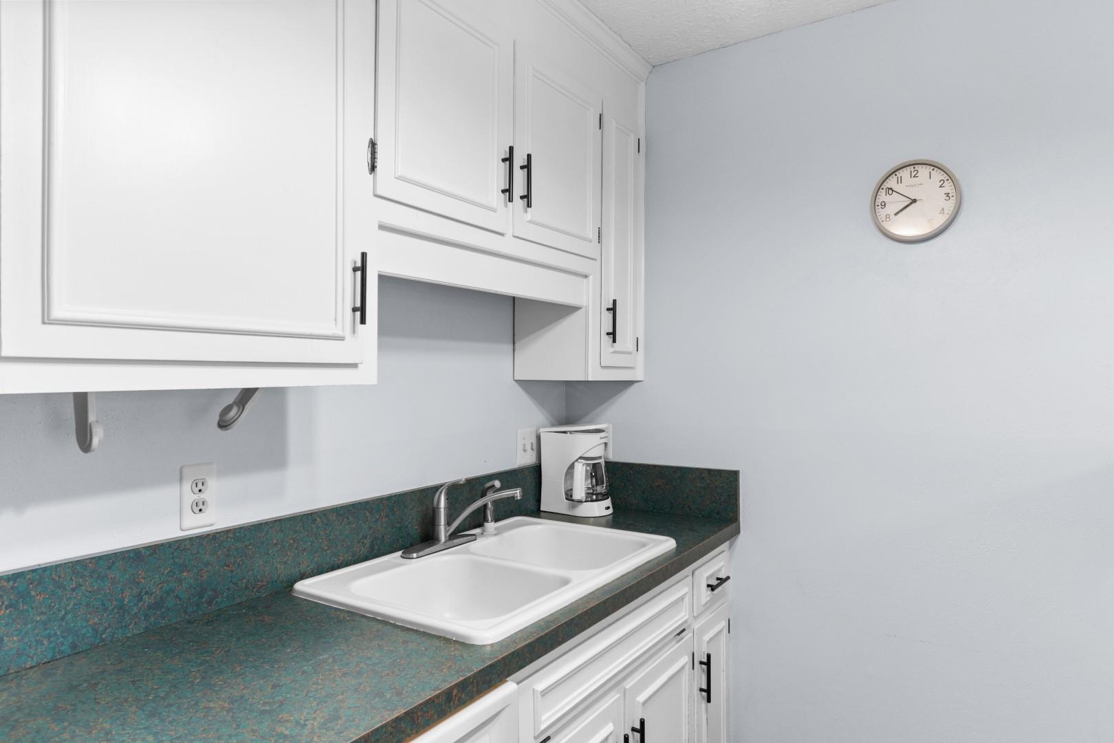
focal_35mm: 21
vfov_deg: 59.5
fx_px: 650
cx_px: 557
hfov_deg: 81.2
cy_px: 372
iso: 100
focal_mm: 14
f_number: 5
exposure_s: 1/5
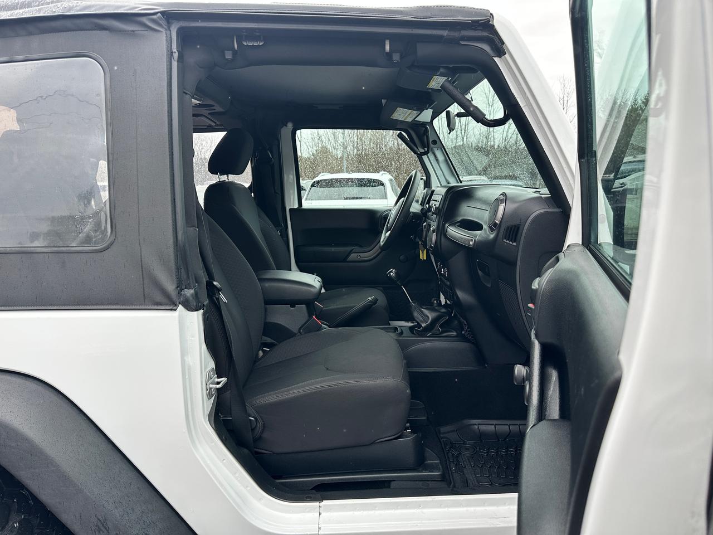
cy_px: 268
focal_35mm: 24
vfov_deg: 56.8
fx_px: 494
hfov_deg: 71.6
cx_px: 356
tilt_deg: -9.1
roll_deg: +1.9
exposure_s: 1/482
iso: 80
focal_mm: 6.86
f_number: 1.78
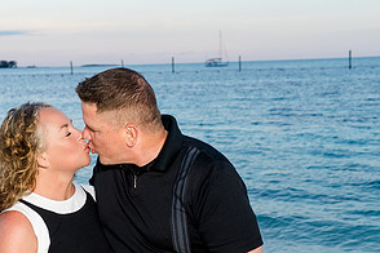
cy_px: 215
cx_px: 220
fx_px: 770
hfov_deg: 27.7
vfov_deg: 18.4
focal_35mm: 73
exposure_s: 1/250
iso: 200
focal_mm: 37
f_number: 5.6
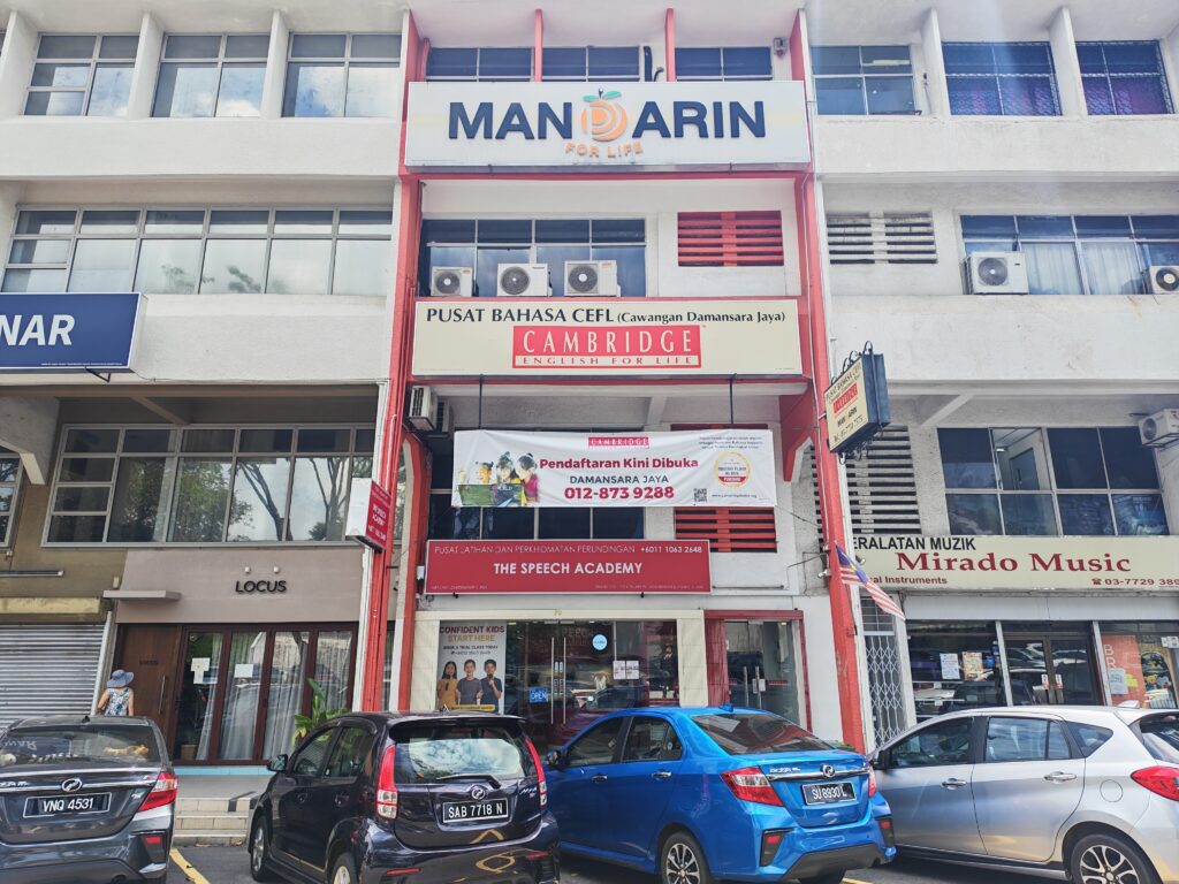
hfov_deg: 71.6
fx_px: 817
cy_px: 442
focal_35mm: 24
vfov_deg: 56.8
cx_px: 590
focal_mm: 6.12
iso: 50
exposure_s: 1/420
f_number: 1.9
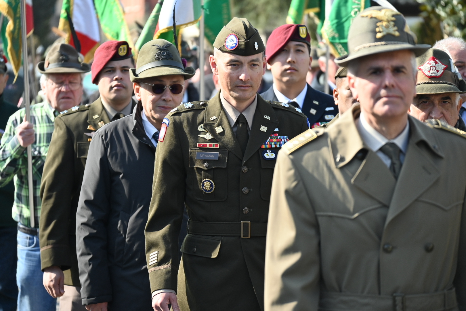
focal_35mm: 270
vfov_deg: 5.1
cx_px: 233
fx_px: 3495
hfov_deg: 7.6
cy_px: 156
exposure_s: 1/500
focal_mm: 180
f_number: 5.6
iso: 400
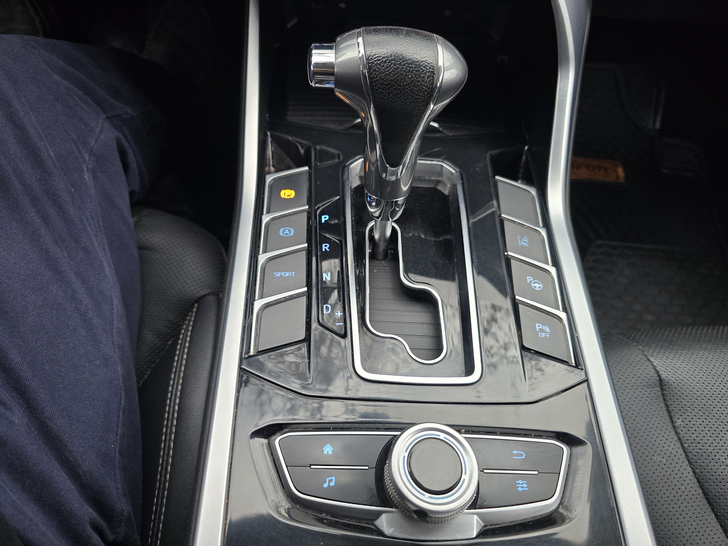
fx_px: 484
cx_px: 364
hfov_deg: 73.9
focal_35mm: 23
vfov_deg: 58.9
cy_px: 273
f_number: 1.7
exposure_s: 1/120
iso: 250
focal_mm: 6.3
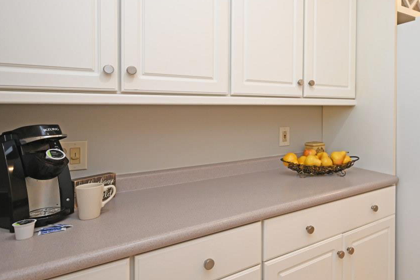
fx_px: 292
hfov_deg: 66.9
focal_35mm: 25
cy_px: 108
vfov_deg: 50.9
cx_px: 316
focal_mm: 14
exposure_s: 1/60
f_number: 4
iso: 280
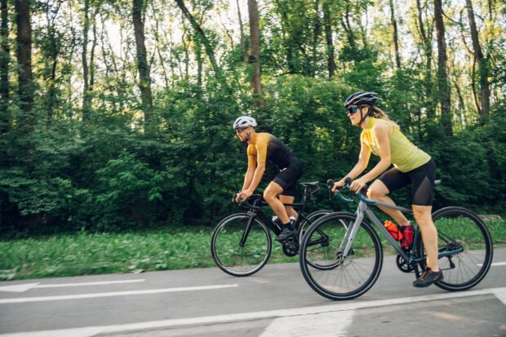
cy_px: 168
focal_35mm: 24
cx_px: 253
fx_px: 337
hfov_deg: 73.8
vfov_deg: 53.1
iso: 250
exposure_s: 1/160
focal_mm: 24
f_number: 2.8
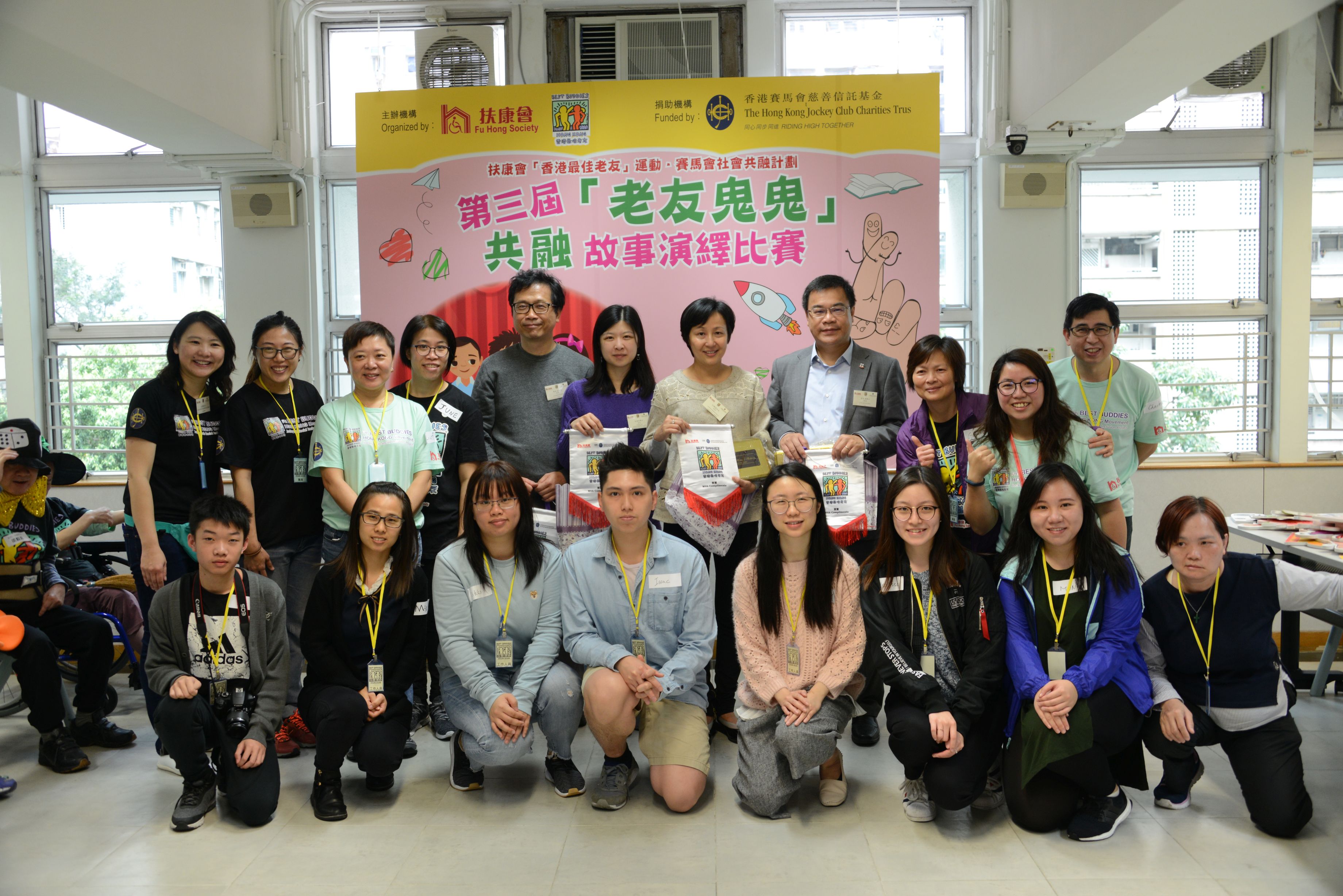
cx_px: 672
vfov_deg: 38.9
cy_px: 448
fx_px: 1269
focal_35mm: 34
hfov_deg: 55.8
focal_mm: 34
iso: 800
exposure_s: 1/50
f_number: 3.8
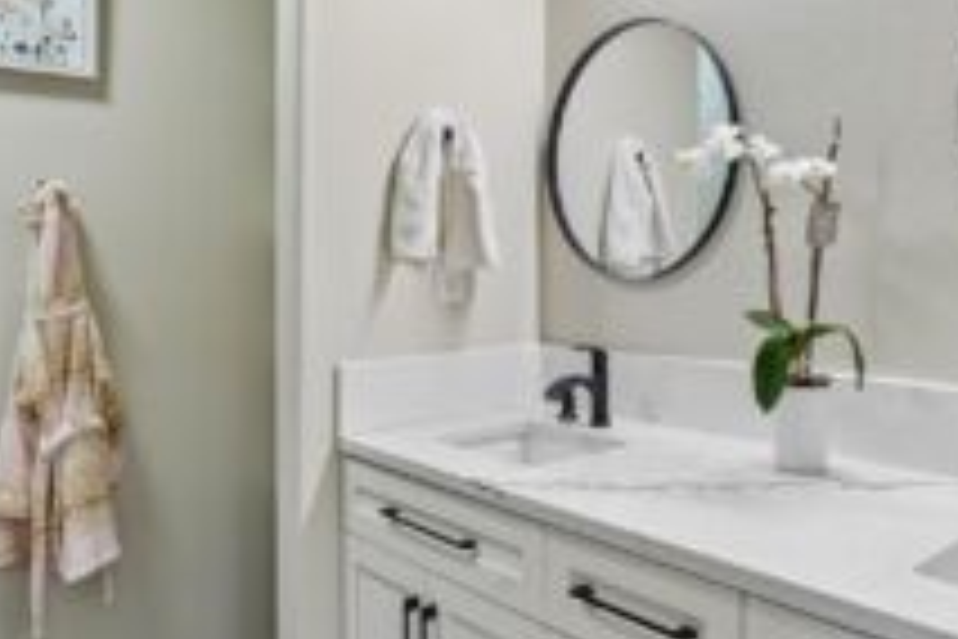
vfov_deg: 43.5
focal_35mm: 30
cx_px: 625
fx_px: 798
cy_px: 272
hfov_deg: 60.7
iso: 400
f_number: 8
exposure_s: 1/30
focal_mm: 16
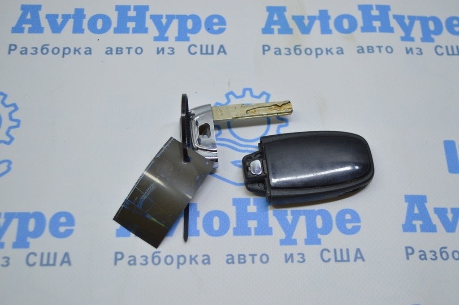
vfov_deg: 28.0
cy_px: 152
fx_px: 611
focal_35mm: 48
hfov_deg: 41.1
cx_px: 230
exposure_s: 1/100
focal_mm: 32
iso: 400
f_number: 4.5
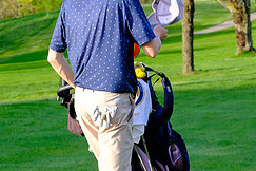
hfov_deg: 11.5
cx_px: 131
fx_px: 1273
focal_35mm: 179
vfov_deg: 7.7
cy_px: 75
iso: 250
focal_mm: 50
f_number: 5
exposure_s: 1/200
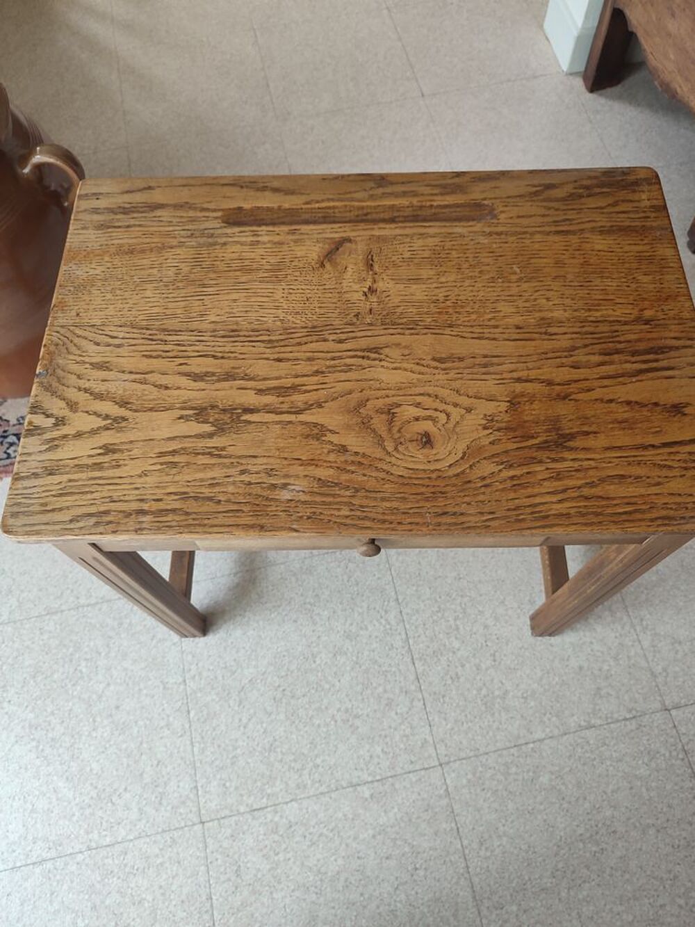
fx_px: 642
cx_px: 348
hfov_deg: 56.8
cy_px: 464
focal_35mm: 24
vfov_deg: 71.6
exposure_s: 1/50
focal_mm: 5.89
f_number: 1.89
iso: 182
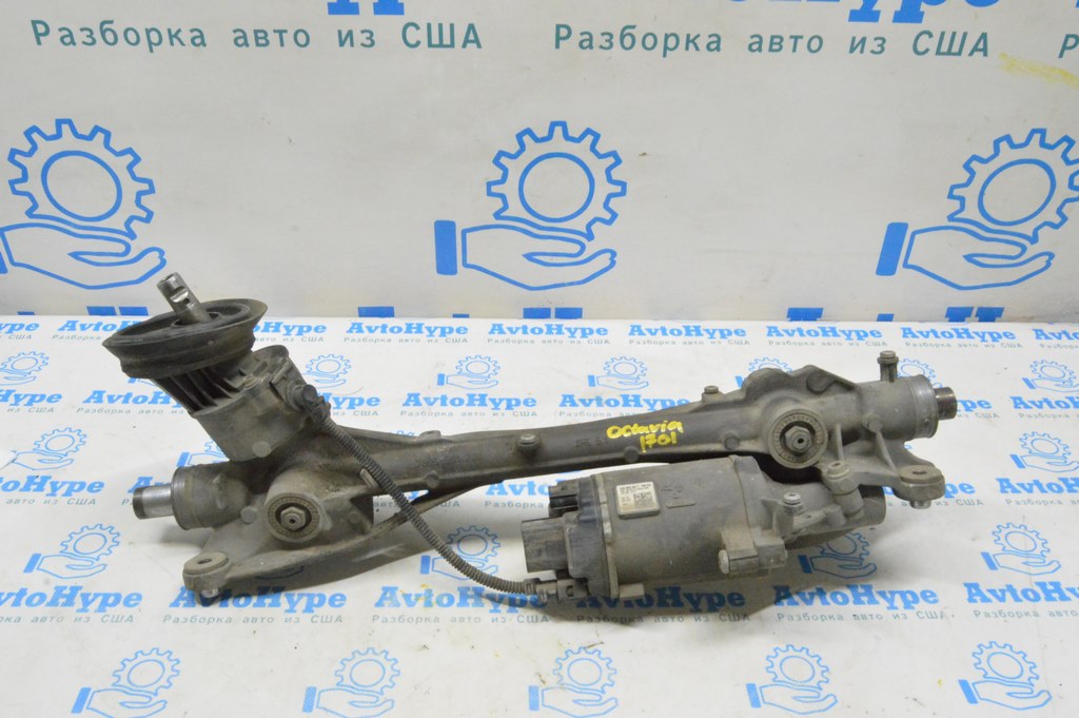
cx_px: 540
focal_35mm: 30
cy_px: 359
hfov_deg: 62.0
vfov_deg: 43.5
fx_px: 898
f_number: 20
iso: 6400
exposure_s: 1/15
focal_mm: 20
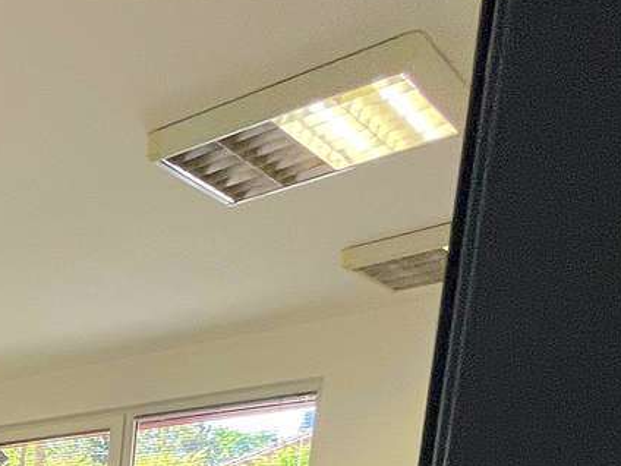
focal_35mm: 46
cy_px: 710
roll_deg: -0.4
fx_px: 825
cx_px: -444
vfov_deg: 24.2
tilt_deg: -4.9
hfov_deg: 24.0
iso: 64
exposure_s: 1/100
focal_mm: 1.57
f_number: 1.8
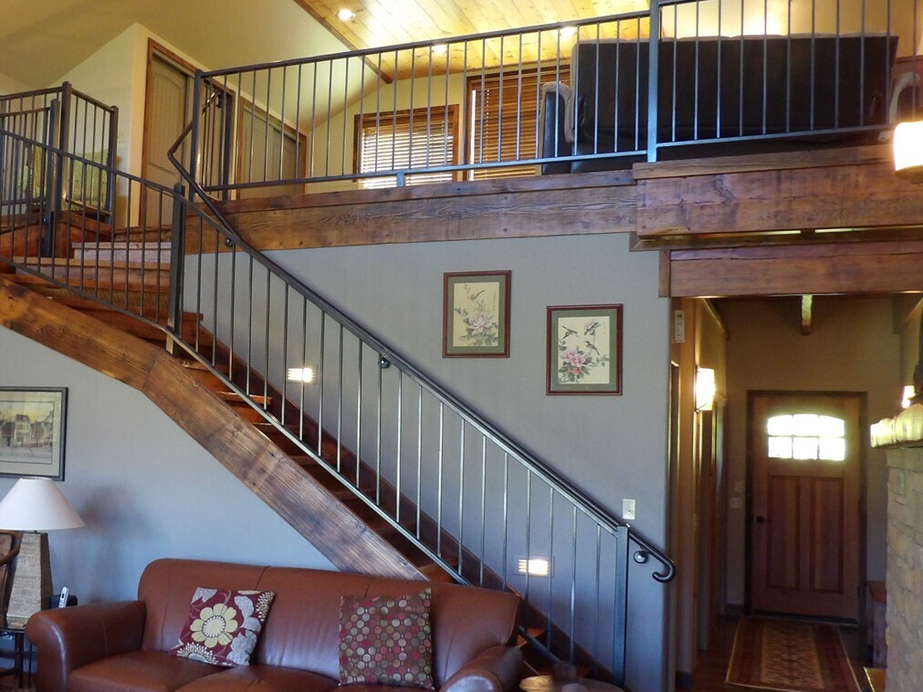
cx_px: 277
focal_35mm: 38
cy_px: 383
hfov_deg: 47.8
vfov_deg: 37.7
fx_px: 1013
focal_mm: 4.3
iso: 264
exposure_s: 1/17
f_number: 3.2
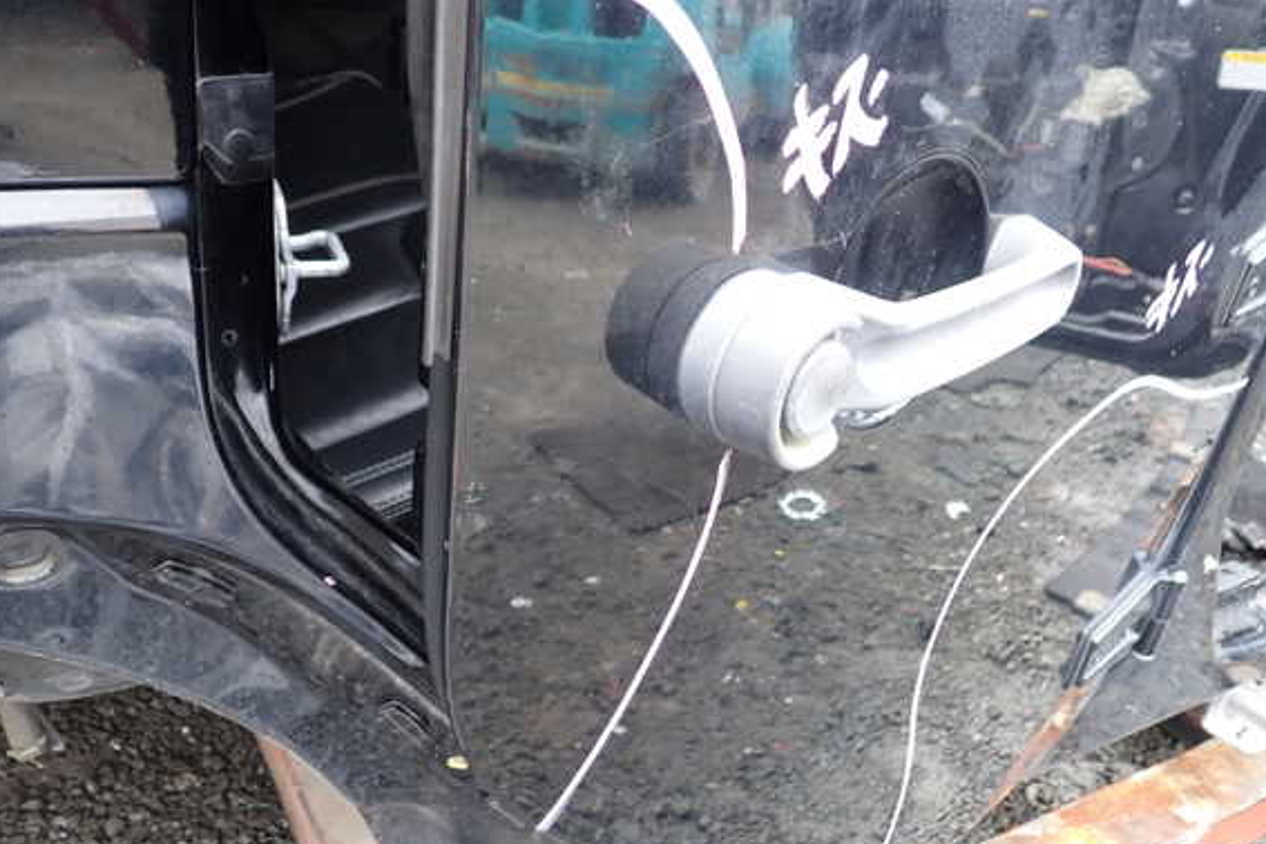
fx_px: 1160
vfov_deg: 40.0
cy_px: 413
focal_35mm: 33
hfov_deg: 57.2
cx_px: 659
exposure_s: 1/60
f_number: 2.3
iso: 200
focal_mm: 5.4
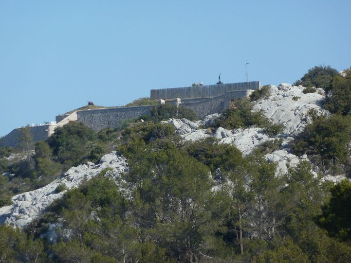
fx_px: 3377
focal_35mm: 333
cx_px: 186
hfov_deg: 5.9
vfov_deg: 4.5
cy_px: 118
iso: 80
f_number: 4.9
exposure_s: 1/400
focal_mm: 49.2
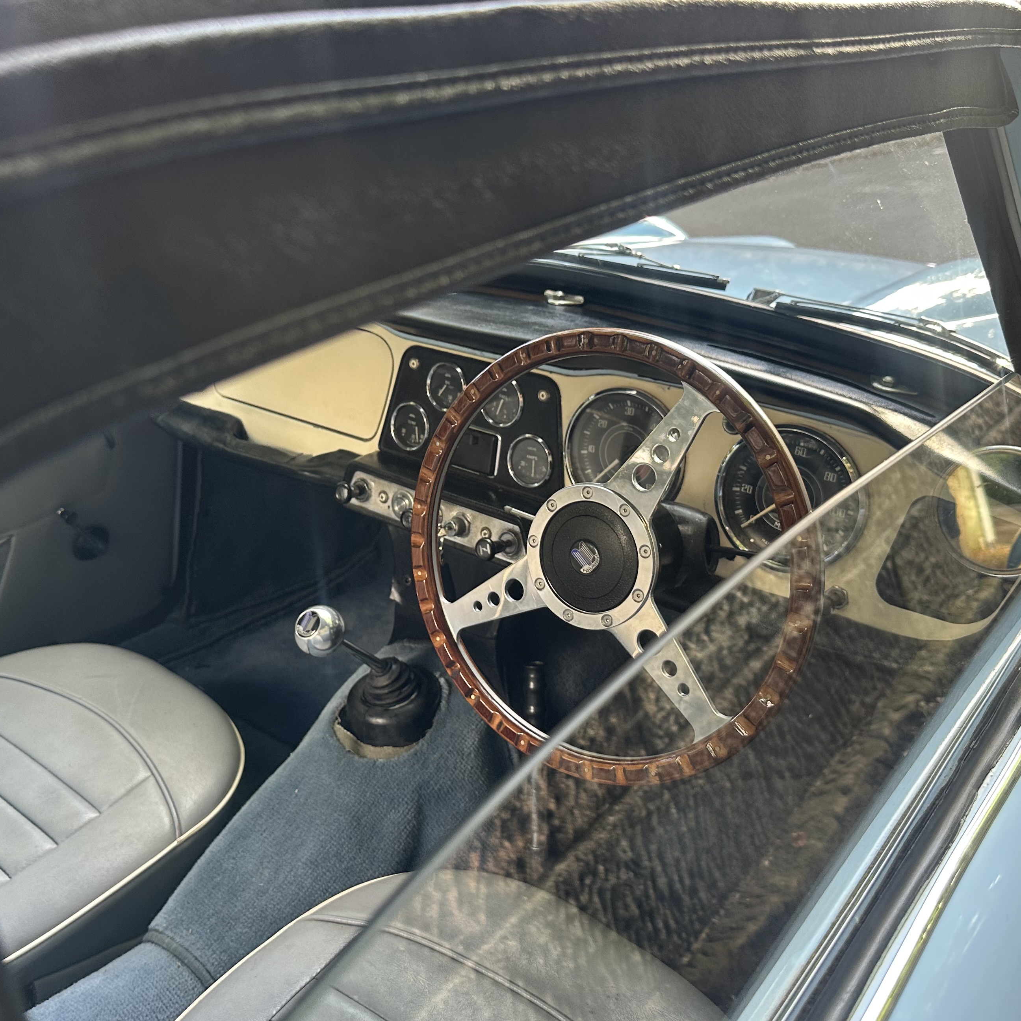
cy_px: 467
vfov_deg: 49.7
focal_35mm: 33
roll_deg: +0.3
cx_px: 482
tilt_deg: -17.8
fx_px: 1101
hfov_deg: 49.7
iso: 125
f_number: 1.78
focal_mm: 6.86
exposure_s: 1/121
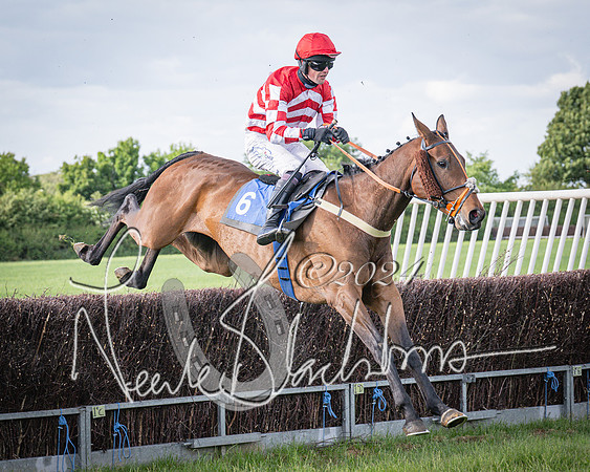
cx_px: 161
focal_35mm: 139
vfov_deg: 11.1
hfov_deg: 13.8
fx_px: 2422
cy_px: 304
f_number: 4
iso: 400
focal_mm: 70
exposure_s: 1/1250
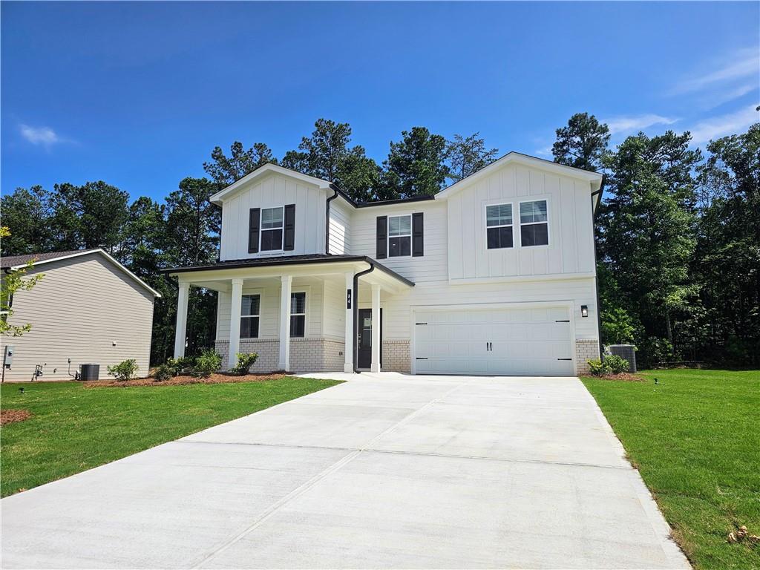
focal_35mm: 23
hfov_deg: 73.9
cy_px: 285
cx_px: 380
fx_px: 505
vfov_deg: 58.9
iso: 10
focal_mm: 6.3
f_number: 1.7
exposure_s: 1/1501
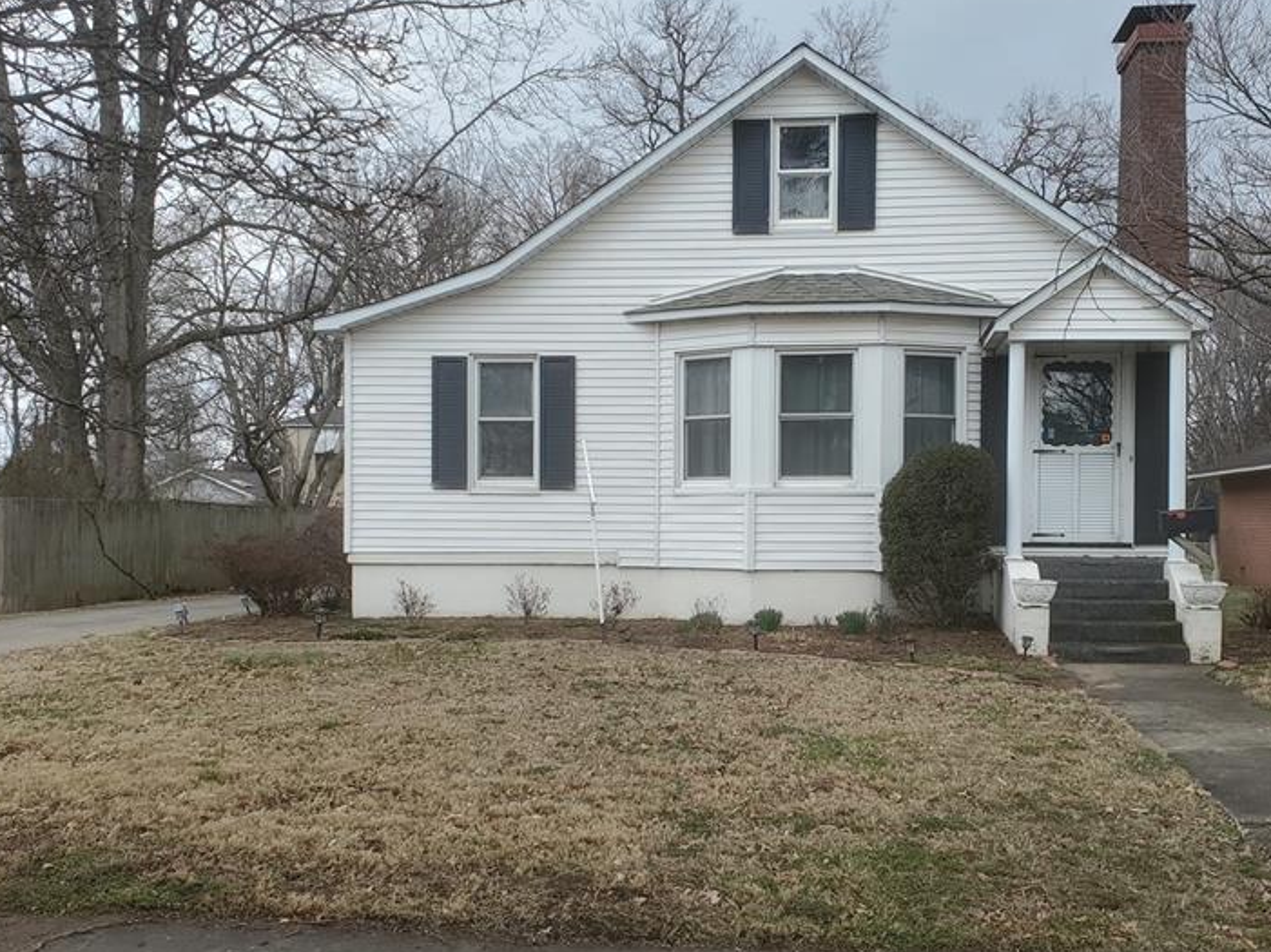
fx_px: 1395
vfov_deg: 37.6
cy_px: 526
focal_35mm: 38
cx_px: 703
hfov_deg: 48.9
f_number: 2.4
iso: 50
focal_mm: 4.3
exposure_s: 1/325
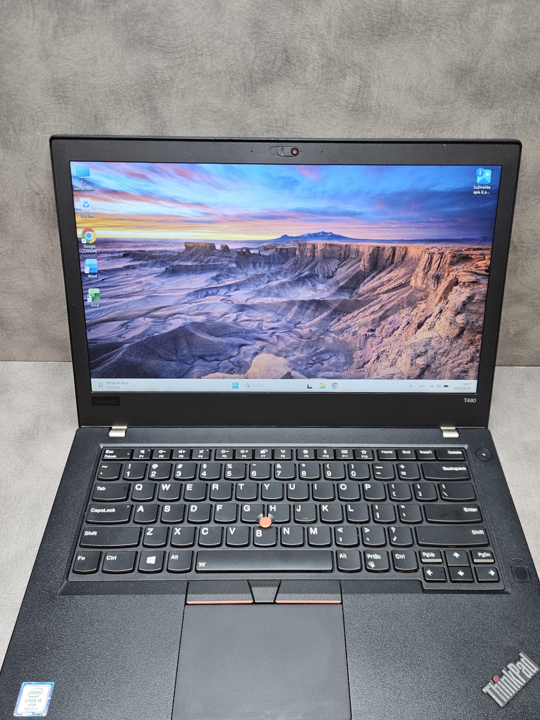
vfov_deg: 60.0
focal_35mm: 30
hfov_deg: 46.7
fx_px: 624
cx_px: 297
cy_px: 373
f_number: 1.8
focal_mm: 5.4
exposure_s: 1/100
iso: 200
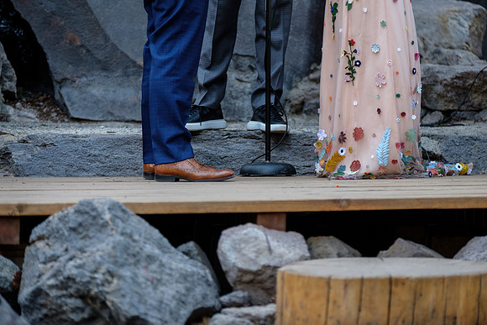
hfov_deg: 14.4
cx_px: 244
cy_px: 162
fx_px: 1921
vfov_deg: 9.7
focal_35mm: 142
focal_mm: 94.5
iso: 640
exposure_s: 1/120
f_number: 2.8
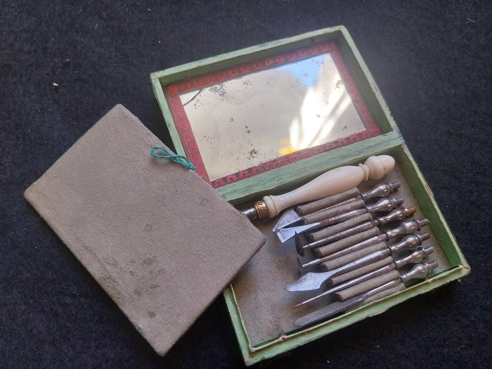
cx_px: 246
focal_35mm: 26
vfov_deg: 53.1
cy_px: 184
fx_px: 370
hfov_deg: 67.3
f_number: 1.8
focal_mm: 4
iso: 100
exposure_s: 1/50
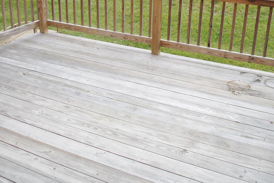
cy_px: 47
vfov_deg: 31.4
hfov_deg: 46.3
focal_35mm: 42
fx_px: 320
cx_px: 147
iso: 110
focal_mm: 18
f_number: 3.5
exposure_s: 1/500
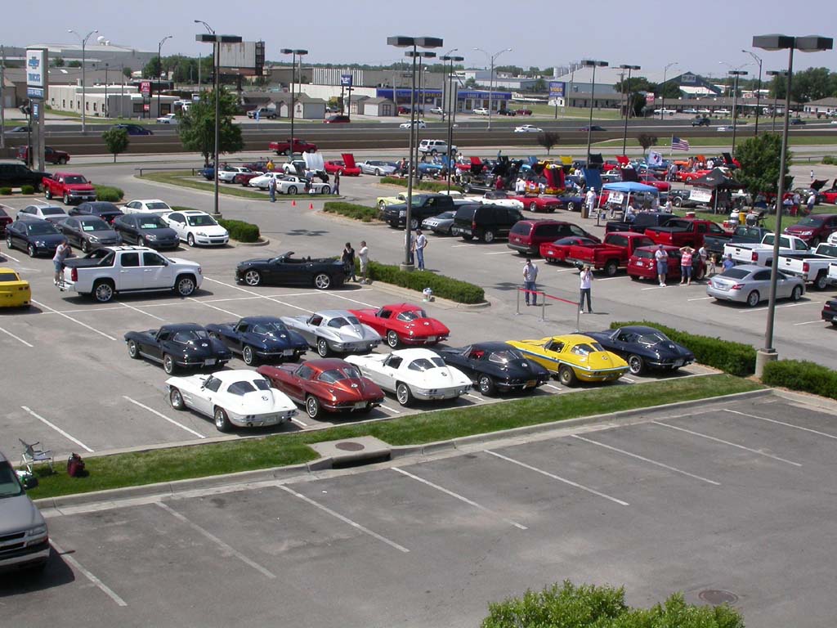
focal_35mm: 54
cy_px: 314
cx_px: 418
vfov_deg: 27.0
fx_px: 1306
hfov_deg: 35.5
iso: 100
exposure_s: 1/566
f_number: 6.7
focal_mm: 11.3
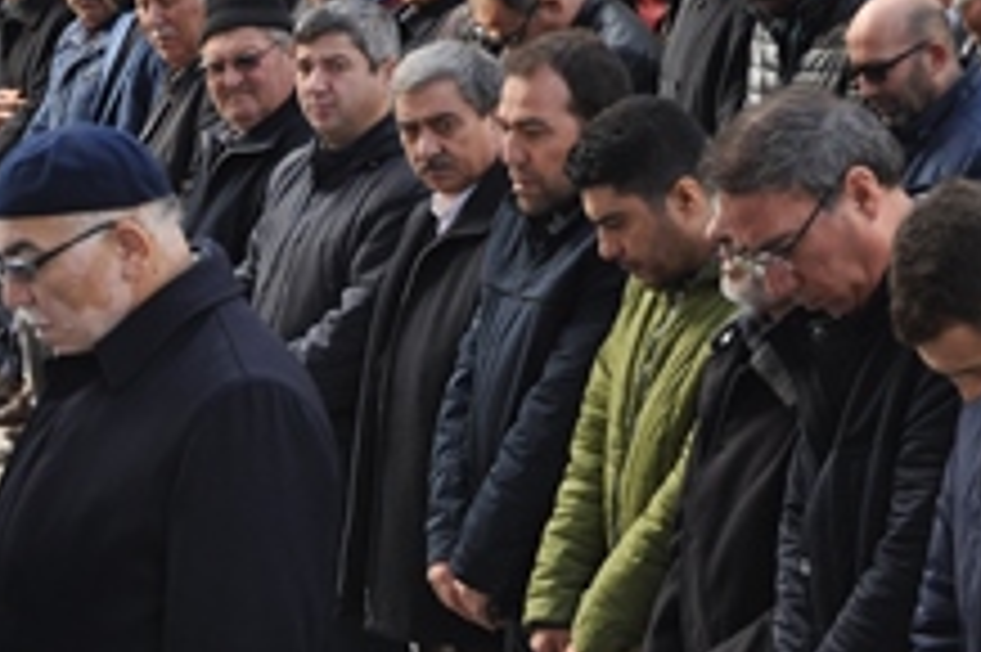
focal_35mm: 136
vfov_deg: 10.0
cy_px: 569
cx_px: 216
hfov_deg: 15.0
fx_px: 3716
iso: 250
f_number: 5.6
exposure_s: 1/125
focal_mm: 31
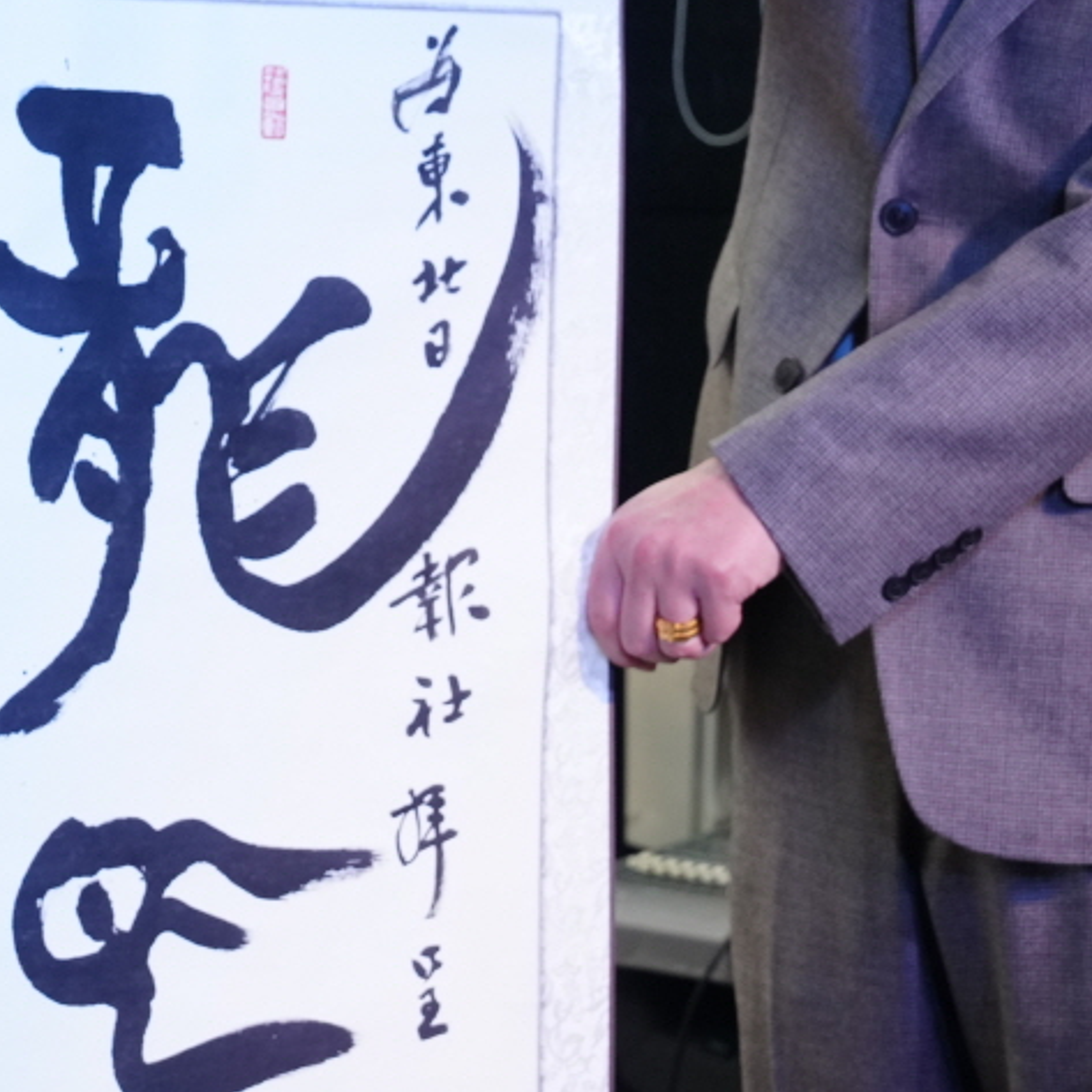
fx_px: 4390
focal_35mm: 123
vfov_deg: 14.1
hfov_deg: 14.0
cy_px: 245
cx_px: 69
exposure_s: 1/160
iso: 800
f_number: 5.6
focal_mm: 38
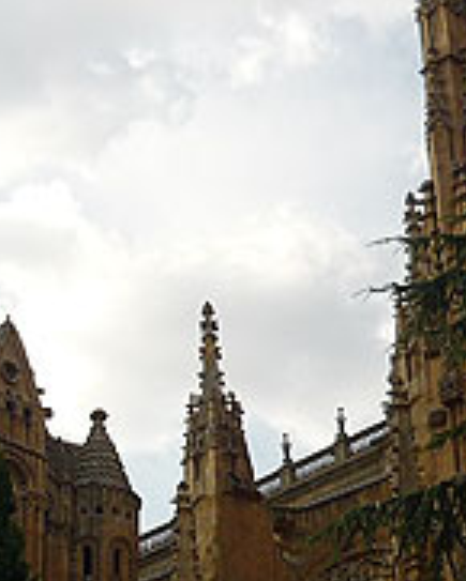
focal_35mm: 119
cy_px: 409
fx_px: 2050
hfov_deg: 12.9
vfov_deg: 16.1
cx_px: 80
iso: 100
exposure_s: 1/125
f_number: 8
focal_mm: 6.3
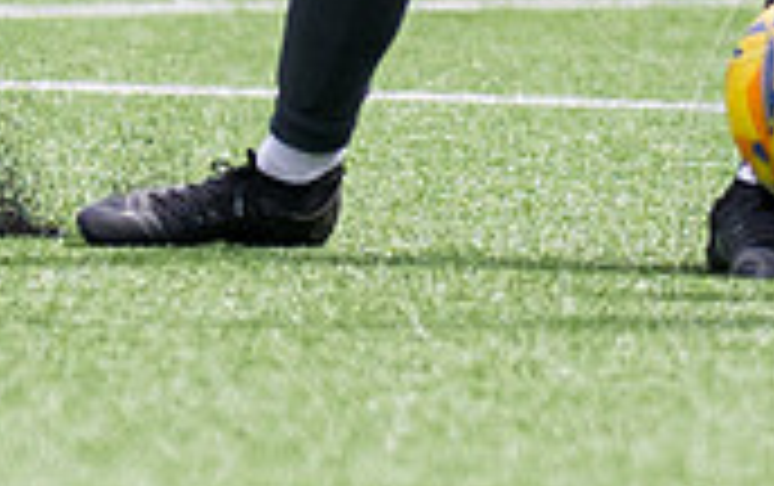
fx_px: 39371
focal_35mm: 1864
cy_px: 300
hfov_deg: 1.1
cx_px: 314
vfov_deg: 0.7
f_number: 1.8
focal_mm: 135
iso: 200
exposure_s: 1/8000
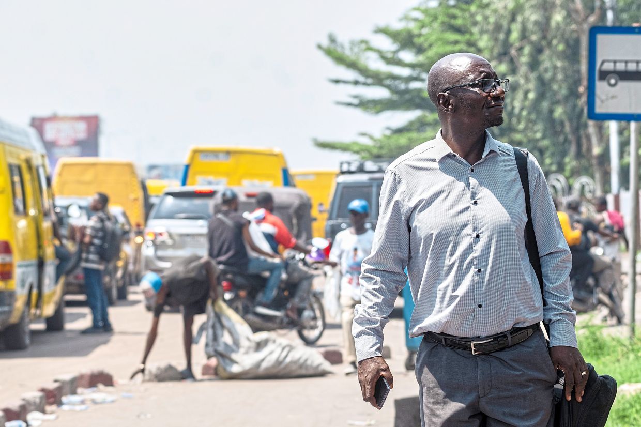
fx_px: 2403
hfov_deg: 15.2
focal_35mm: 135
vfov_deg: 10.2
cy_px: 214
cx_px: 320
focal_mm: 90
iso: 640
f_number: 5
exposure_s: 1/1000
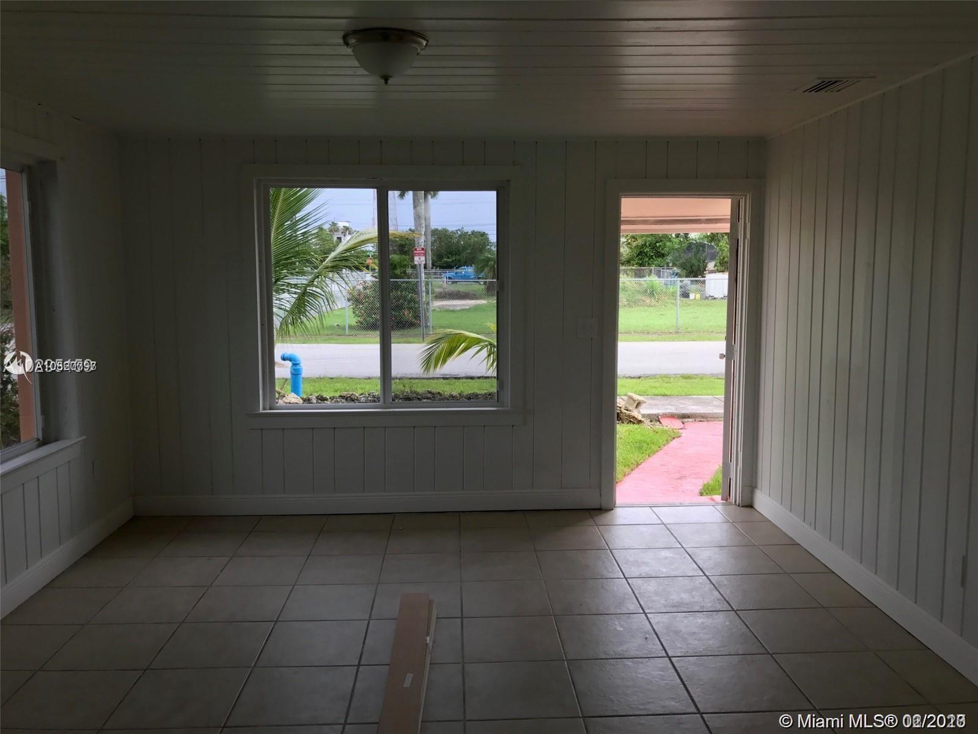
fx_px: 791
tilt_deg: -4.7
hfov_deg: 63.4
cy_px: 367
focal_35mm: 28
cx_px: 489
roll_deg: -0.3
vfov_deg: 49.7
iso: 32
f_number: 1.8
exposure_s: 1/120
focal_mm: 3.99
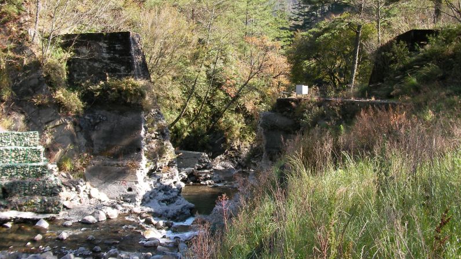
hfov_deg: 45.5
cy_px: 109
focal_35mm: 45
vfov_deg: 26.5
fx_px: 550
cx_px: 232
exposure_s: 1/165
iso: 50
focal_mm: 6.3
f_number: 3.5
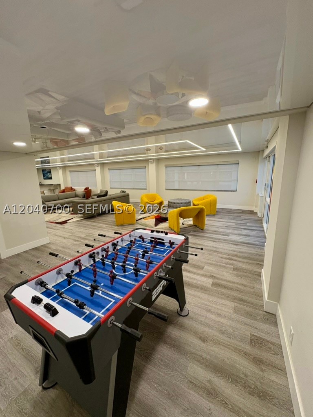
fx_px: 169
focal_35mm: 14
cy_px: 208
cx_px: 156
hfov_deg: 85.7
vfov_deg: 102.1
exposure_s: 1/120
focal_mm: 2.22
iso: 160
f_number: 2.2
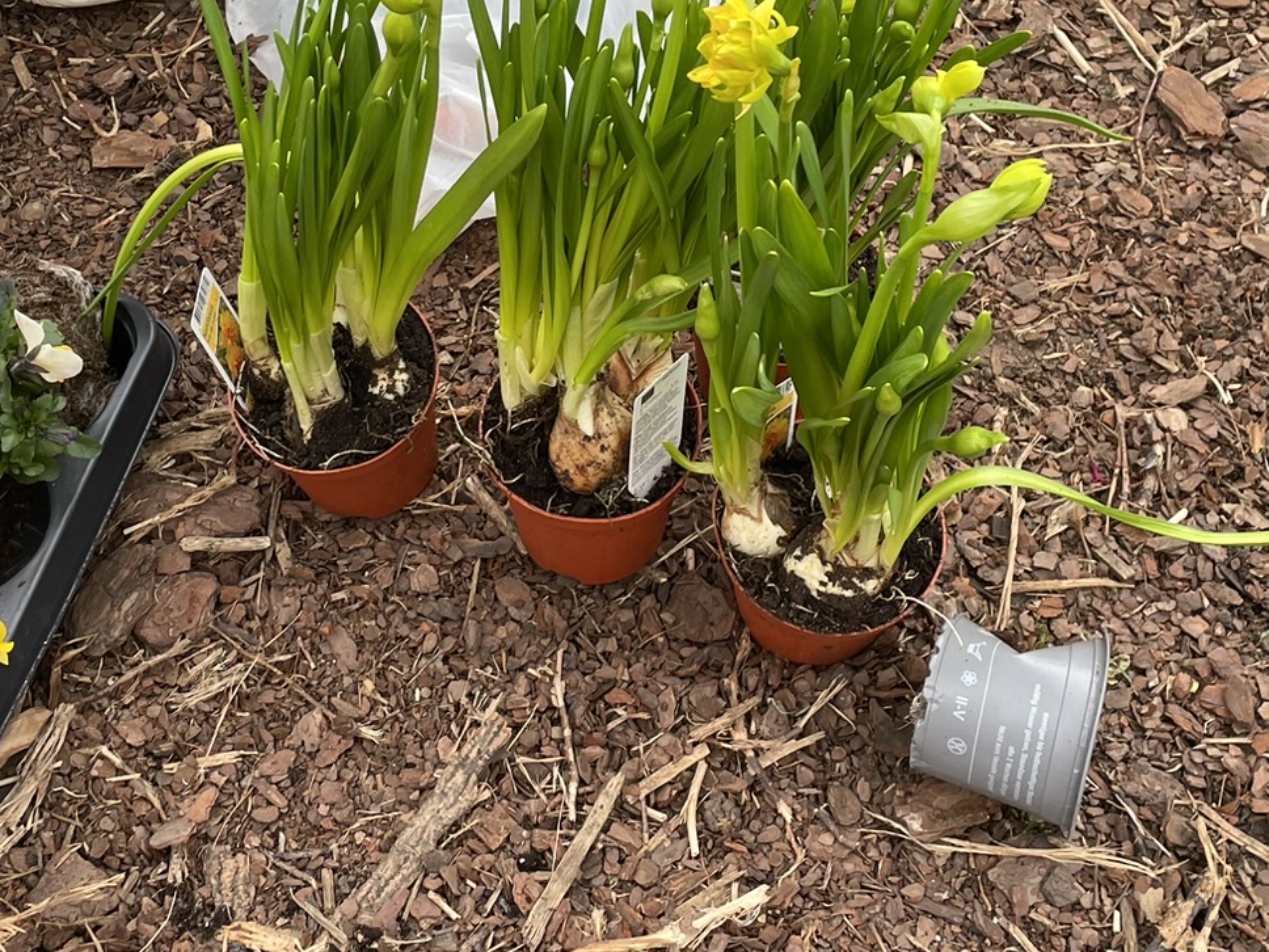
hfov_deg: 34.9
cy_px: 211
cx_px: 535
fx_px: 2016
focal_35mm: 55
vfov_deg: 26.1
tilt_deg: -51.7
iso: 32
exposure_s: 1/241
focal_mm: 4.2
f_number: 1.6
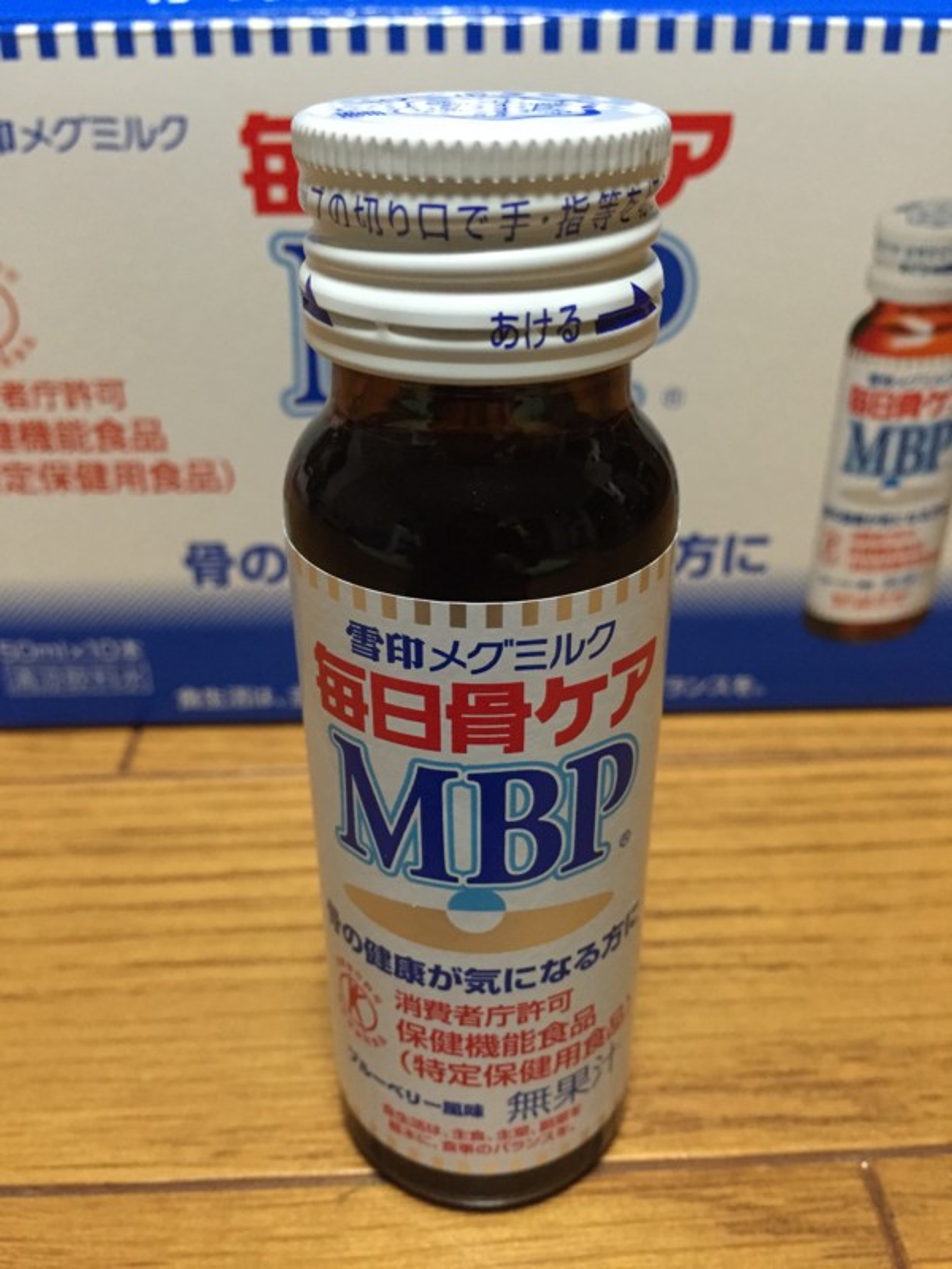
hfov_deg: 48.2
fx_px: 1063
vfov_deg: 61.7
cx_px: 476
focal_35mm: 29
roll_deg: +0.2
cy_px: 634
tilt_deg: -30.7
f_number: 2.2
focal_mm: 4.15
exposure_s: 1/20
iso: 250
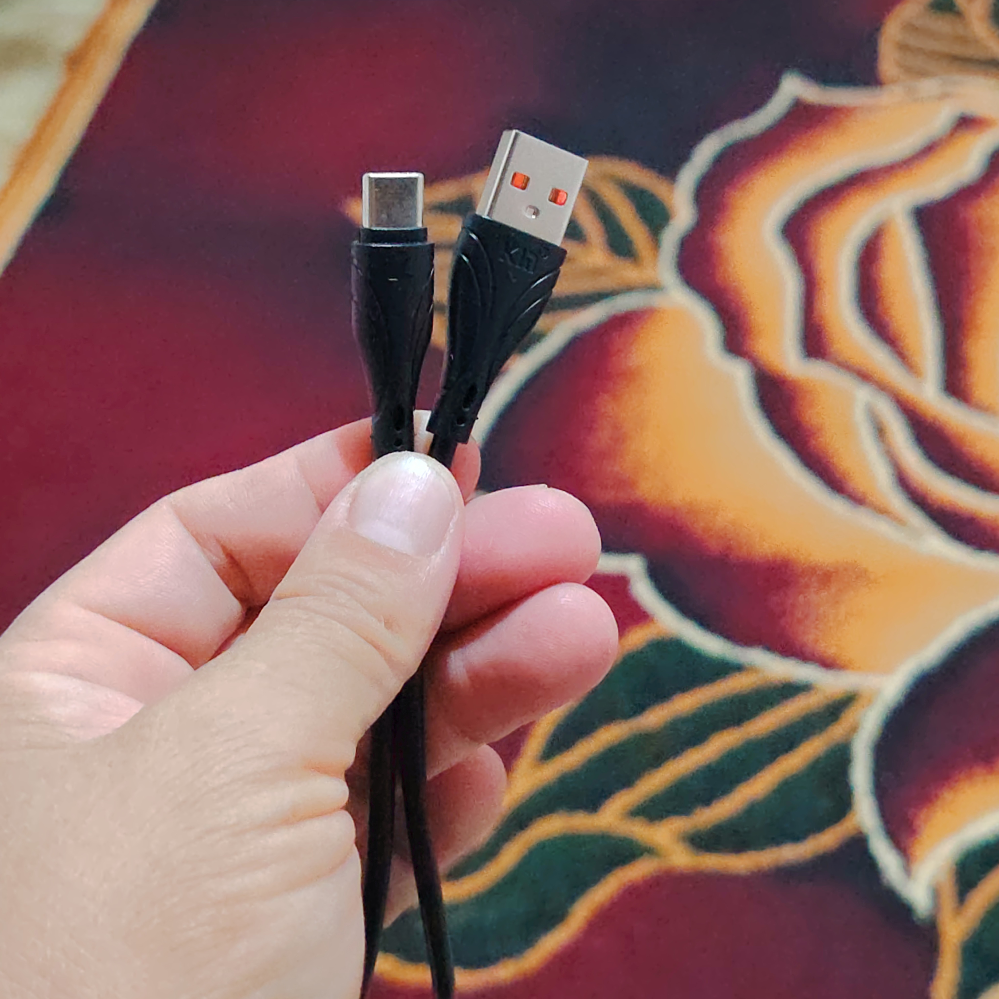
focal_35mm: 57
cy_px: 420
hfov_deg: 30.0
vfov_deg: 30.0
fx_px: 1861
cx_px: 498
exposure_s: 1/16.7
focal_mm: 3.25
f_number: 4
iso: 4352
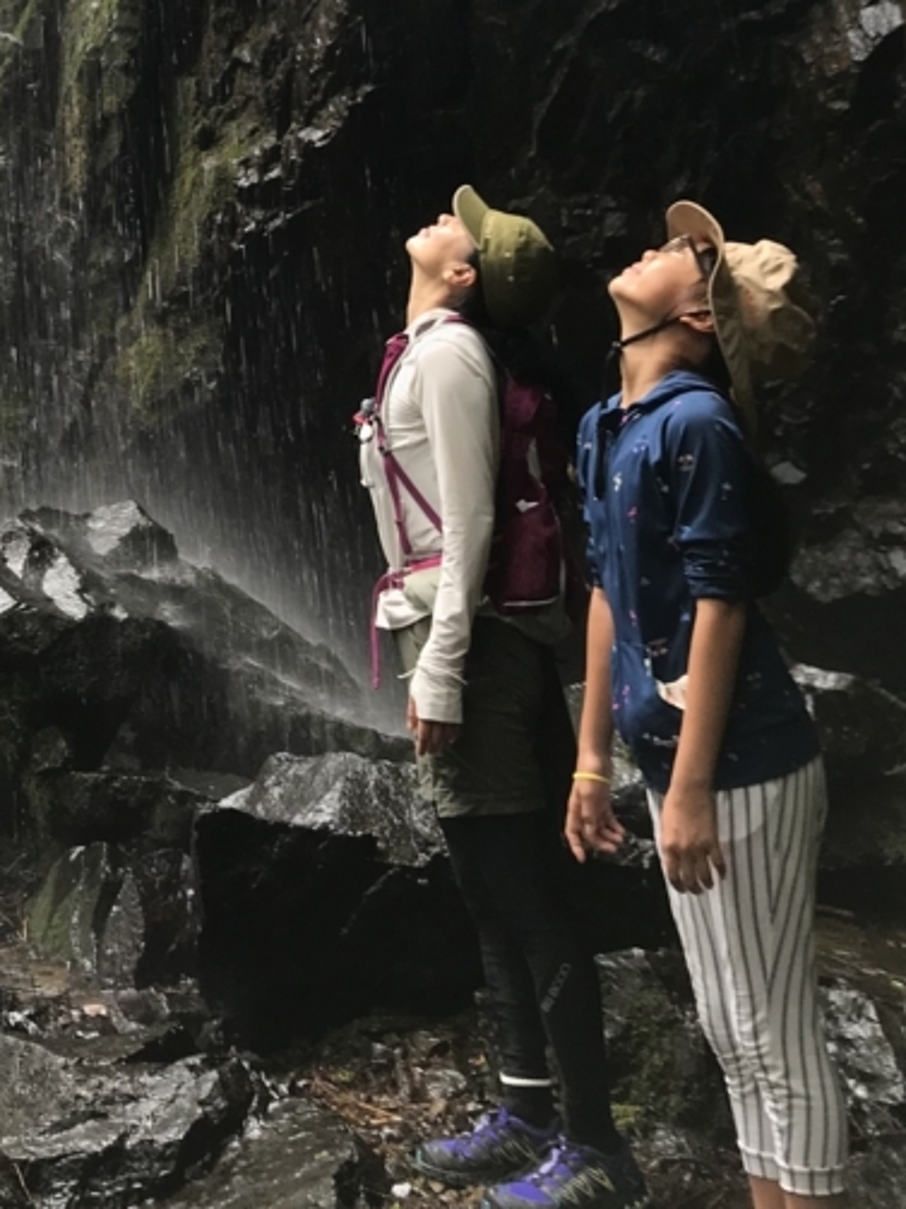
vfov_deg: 31.7
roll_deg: +3.5
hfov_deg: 25.0
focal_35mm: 57
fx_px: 1990
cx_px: 130
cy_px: 50
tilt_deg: +13.1
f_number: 1.8
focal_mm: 3.99
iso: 25
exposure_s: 1/60
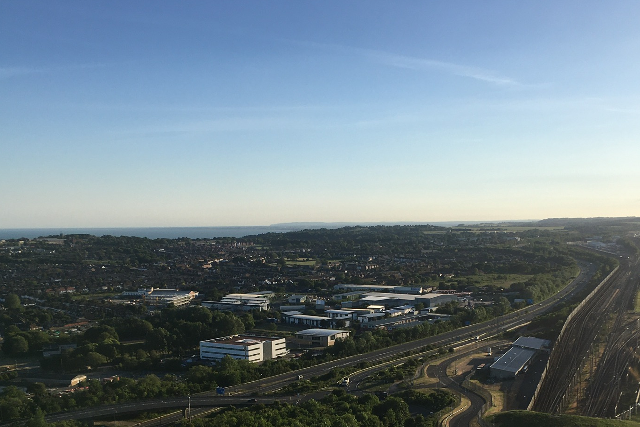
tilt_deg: -9.8
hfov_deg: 43.6
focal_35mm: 45
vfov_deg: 29.2
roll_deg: +0.3
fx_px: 800
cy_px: 345
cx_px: 353
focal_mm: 4.15
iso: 25
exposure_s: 1/1508
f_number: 2.2
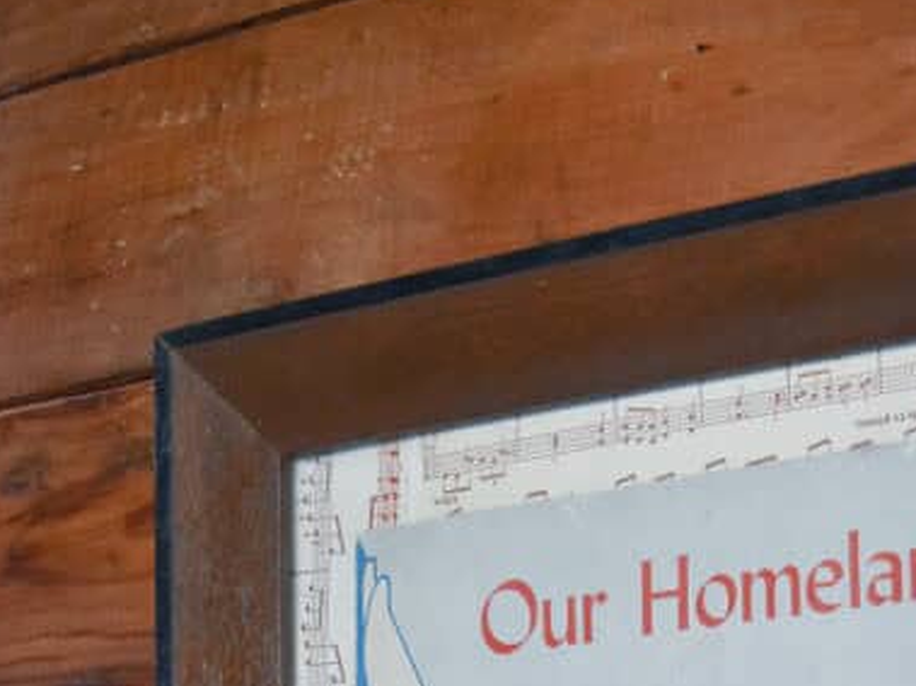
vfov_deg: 12.0
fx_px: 3095
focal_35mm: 117
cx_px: 758
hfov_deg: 16.7
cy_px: 1089
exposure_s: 1/60
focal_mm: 30
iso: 1000
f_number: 4.2
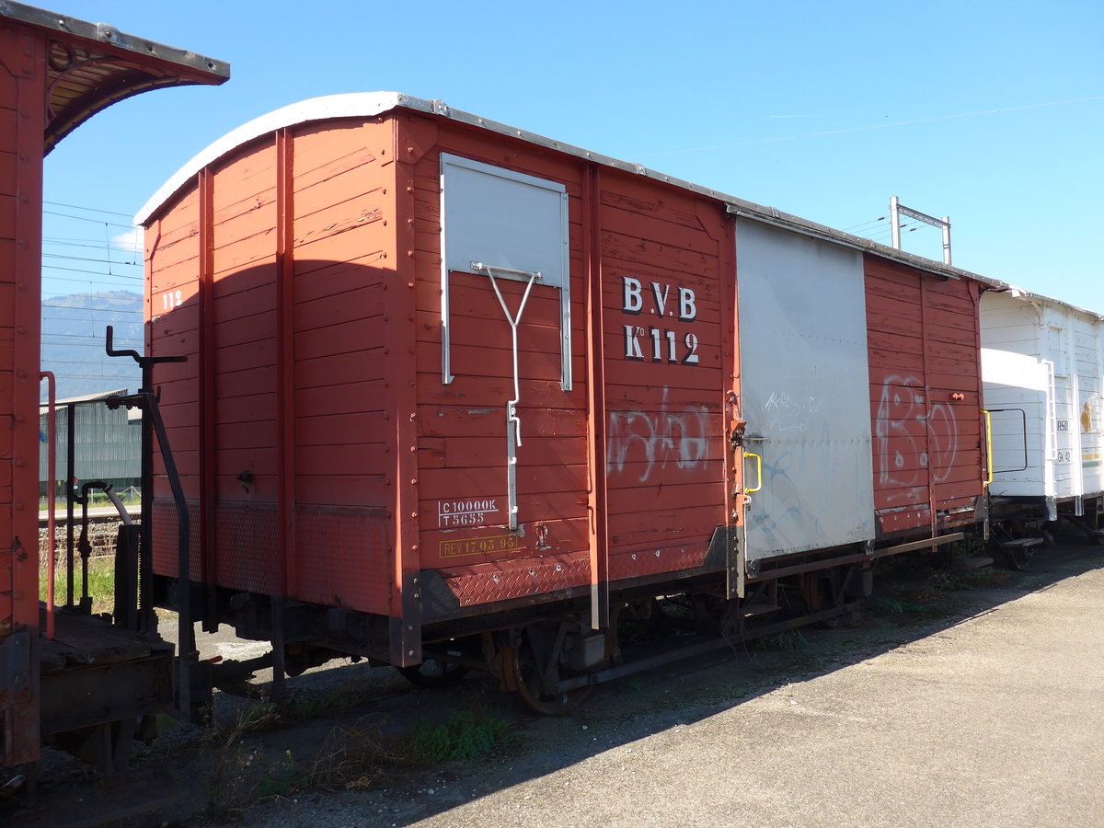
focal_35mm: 29
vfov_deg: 48.2
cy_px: 414
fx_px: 925
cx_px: 552
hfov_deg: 61.7
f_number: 2.8
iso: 80
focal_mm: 6
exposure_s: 1/640
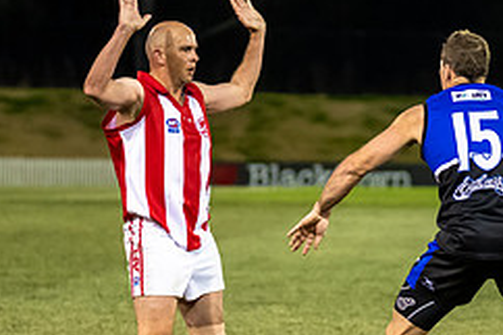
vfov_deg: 4.1
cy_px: 190
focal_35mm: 332
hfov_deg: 6.2
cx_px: 360
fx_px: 4635
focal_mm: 120
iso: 3200
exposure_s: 1/1250
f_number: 2.8
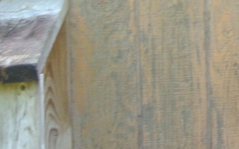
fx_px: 1413
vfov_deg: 6.0
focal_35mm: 217
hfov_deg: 8.7
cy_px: -64
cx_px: 592
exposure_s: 1/60
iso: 200
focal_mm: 15.7
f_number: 4.2
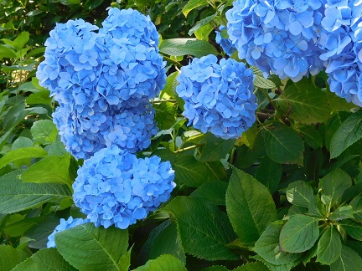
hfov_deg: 48.9
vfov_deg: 38.5
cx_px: 252
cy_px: 104
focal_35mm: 37
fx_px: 387
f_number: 3.4
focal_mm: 4.5
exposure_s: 1/125
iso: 125
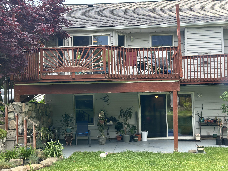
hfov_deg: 39.7
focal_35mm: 48
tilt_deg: +4.3
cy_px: 86
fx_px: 316
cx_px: 114
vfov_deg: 30.3
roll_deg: +0.9
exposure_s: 1/395
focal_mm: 6.86
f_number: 1.78
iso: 80
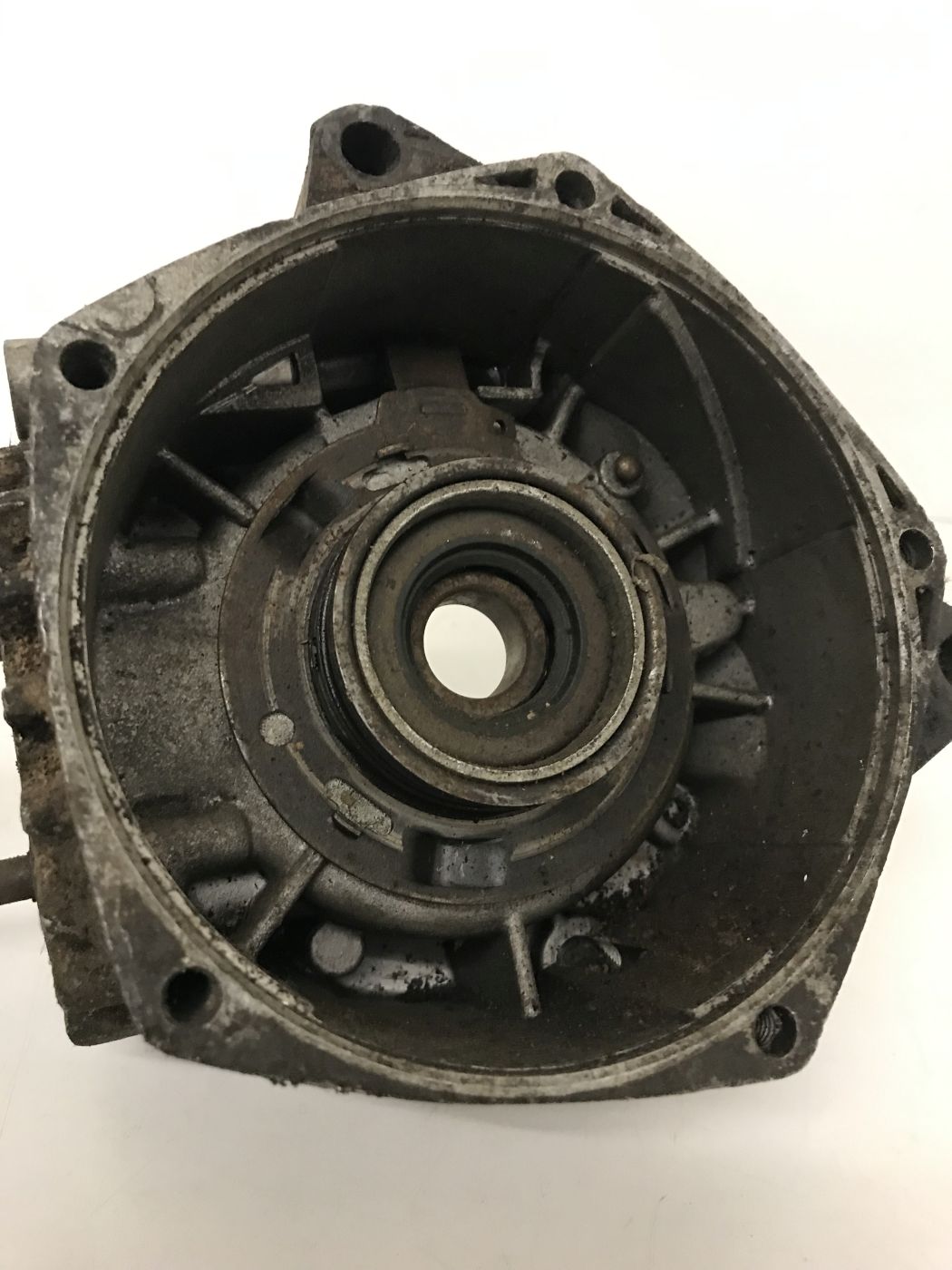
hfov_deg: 49.7
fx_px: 1027
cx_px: 476
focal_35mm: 28
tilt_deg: -32.3
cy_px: 635
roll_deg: -3.5
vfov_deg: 63.4
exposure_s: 1/14
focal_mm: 3.99
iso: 100
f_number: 1.8
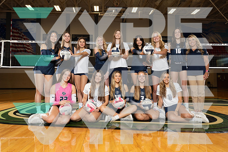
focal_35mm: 26
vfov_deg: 49.6
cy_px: 76
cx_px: 114
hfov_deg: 69.4
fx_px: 165
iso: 1250
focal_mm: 26
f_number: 8
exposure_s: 1/250
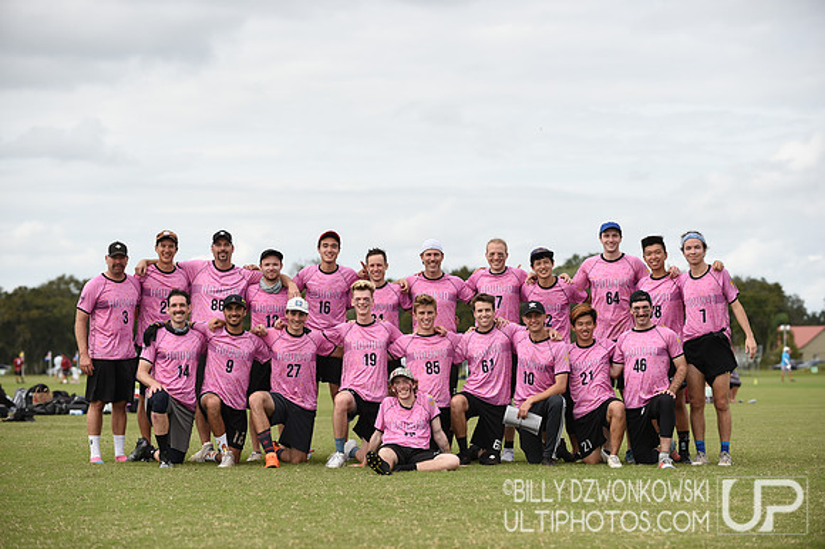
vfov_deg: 12.4
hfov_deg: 18.6
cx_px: 412
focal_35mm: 110
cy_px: 274
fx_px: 2519
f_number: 5
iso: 100
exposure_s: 1/640
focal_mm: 110
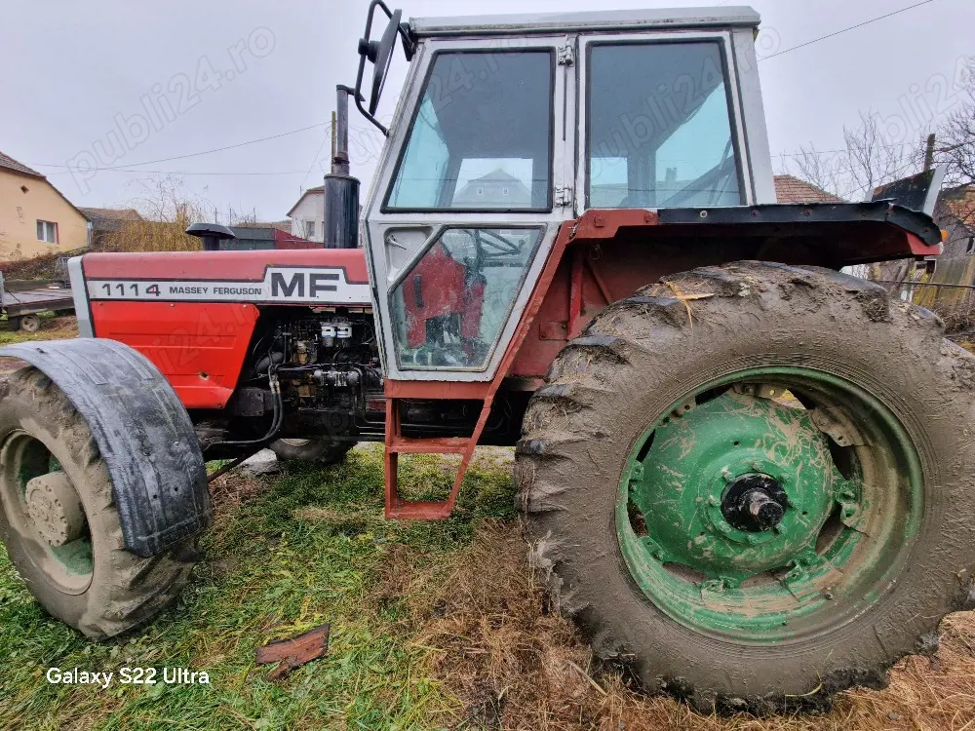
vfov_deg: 89.9
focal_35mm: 13
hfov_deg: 106.2
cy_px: 366
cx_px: 488
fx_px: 366
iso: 64
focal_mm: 2.2
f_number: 2.2
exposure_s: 1/100
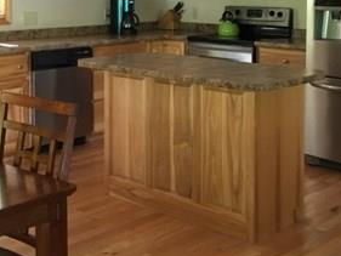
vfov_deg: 21.7
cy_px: 19
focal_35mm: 66
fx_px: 650
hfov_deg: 29.4
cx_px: 154
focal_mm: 4.15
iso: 200
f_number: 2.2
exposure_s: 1/17
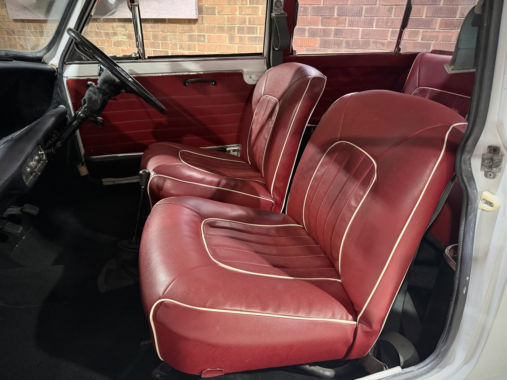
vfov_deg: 56.8
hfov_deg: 71.6
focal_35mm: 24
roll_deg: -0.7
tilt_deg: -25.0
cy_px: 190
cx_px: 254
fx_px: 352
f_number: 1.78
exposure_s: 1/25
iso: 800
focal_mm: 6.76
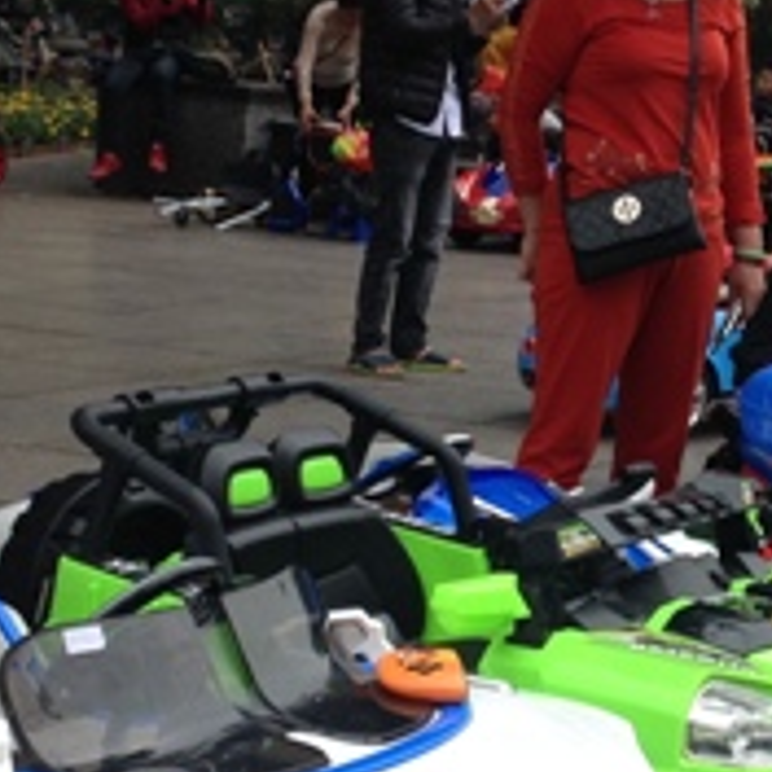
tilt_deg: -8.8
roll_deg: -3.2
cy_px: 412
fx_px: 2725
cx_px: 629
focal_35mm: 108
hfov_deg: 16.0
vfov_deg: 16.1
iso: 50
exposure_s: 1/396
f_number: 2.4
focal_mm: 4.12
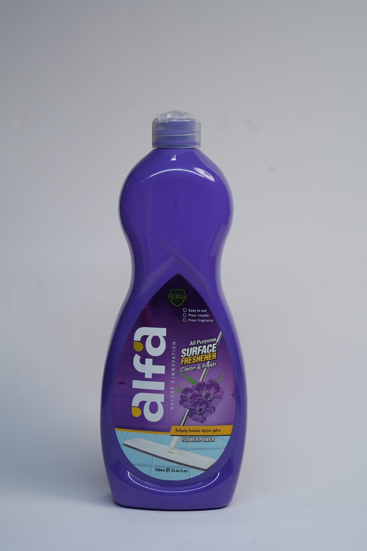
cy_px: 276
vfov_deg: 28.8
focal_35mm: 70
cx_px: 184
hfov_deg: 19.5
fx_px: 1070
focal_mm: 70
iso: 400
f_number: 7.1
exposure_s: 1/160
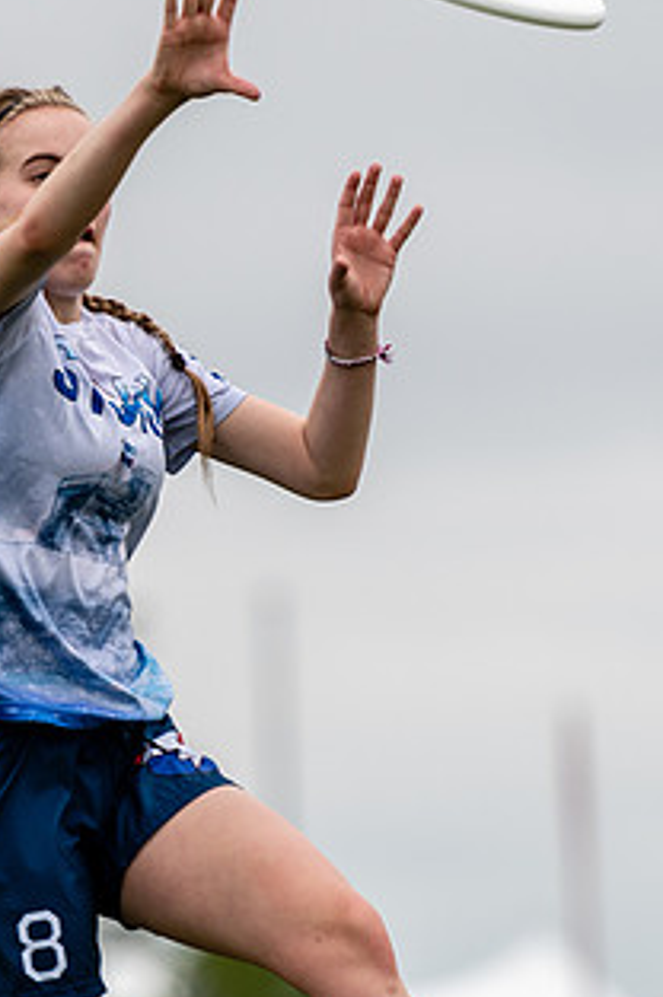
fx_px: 17939
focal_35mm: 648
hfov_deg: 2.1
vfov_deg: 3.2
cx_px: 226
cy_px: 538
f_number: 2.8
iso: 160
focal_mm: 200
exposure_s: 1/1000
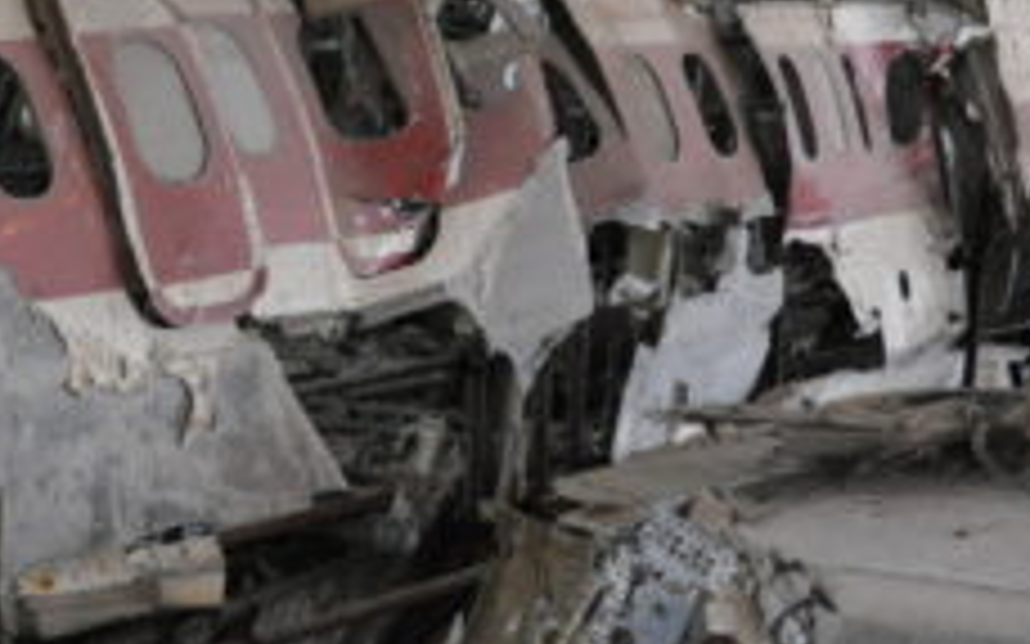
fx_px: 3592
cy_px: 390
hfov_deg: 15.2
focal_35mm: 128
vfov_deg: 10.2
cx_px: -459
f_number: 3.5
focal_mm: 18
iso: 1600
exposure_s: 1/25
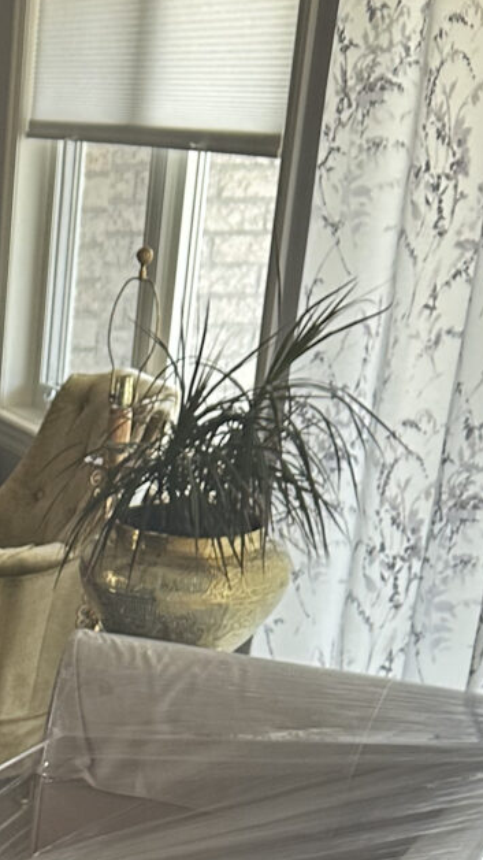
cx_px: -242
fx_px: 1822
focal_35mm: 80
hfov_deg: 14.1
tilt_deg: -25.8
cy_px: 1005
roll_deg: -0.4
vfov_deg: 24.3
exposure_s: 1/100
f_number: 1.78
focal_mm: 6.86
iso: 250
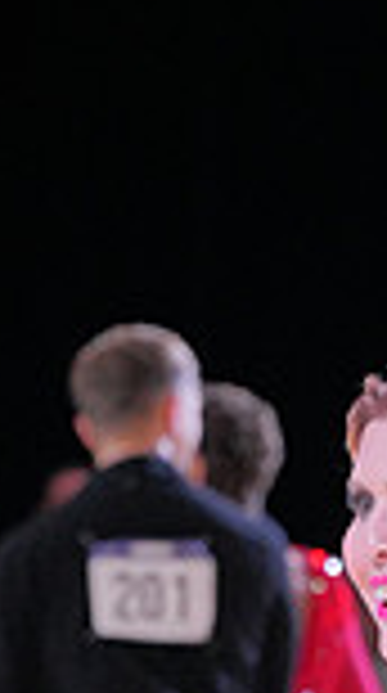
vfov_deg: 3.7
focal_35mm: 578
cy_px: 945
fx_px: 10603
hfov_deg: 2.1
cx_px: 583
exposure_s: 1/400
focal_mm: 146
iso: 3200
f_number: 5.6
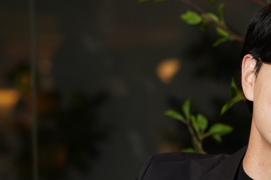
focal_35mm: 186
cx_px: 256
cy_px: 223
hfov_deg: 11.0
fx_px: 1400
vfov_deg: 7.3
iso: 250
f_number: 2.2
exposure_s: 1/200
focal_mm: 55
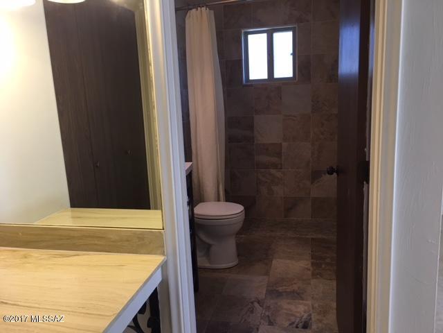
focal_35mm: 29
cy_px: 166
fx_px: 371
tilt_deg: -8.6
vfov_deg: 48.2
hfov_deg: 61.7
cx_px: 222
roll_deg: +2.0
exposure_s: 1/15
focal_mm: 4.15
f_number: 2.2
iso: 25
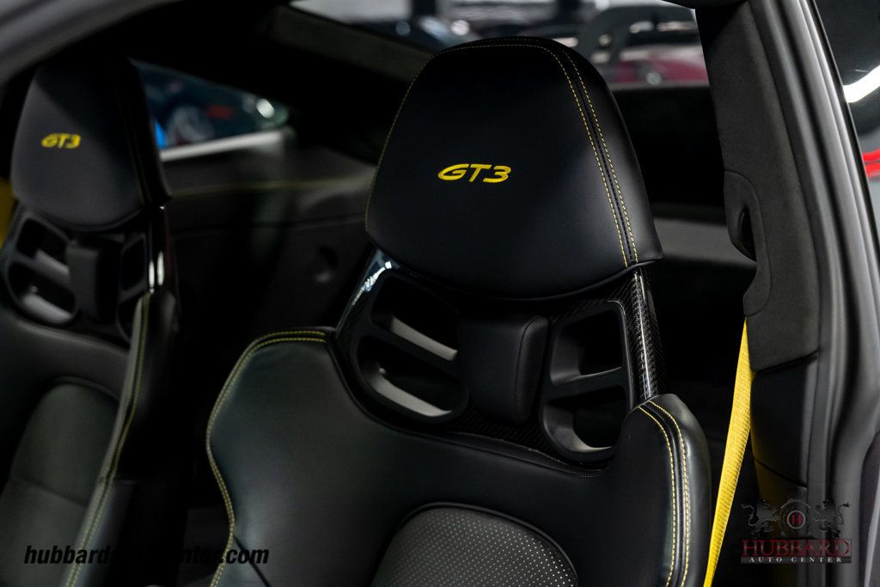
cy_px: 294
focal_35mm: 50
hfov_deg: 39.6
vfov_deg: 27.0
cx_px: 440
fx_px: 1222
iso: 3200
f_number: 4
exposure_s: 1/60
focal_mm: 50
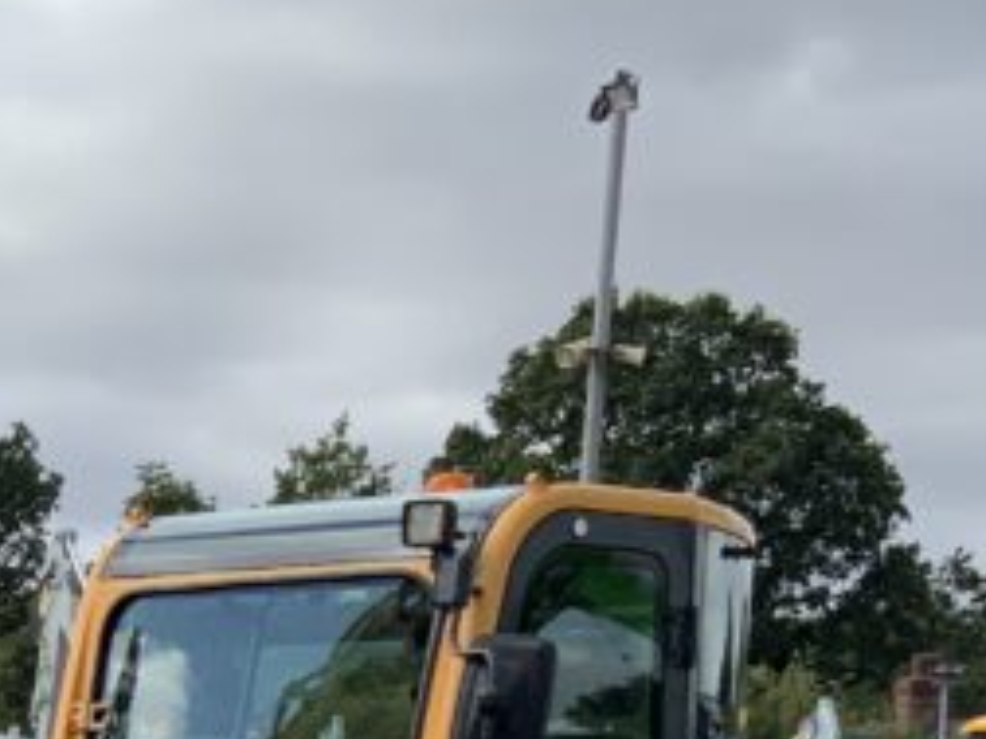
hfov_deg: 15.5
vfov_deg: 12.1
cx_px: -473
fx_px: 3361
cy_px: 1013
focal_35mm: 118
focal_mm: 3
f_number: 1.8
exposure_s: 1/1221
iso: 16
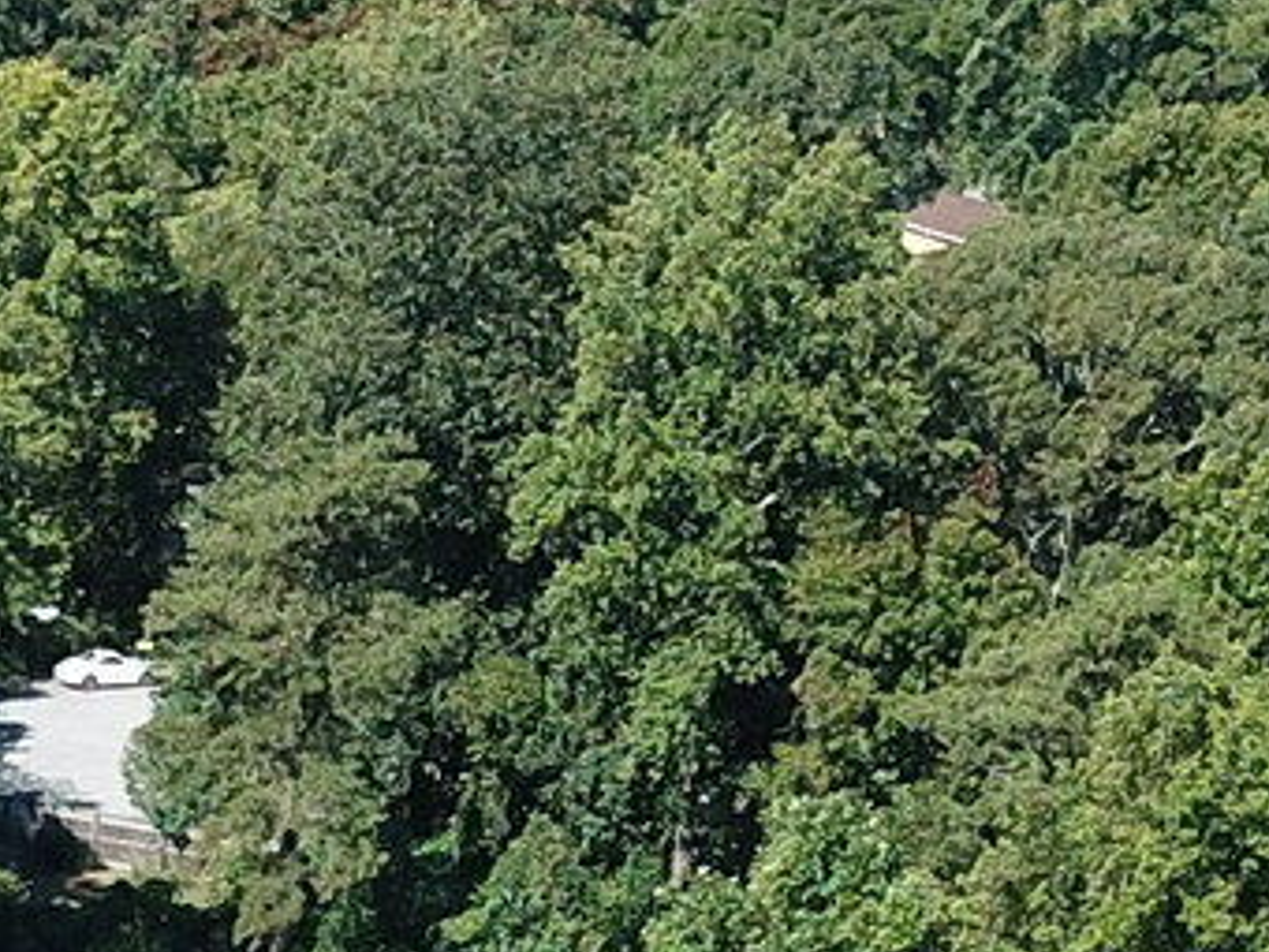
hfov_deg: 12.5
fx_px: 5609
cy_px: 2229
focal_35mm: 153
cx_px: -396
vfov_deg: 8.8
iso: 100
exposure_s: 1/887
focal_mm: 4.73
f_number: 2.2
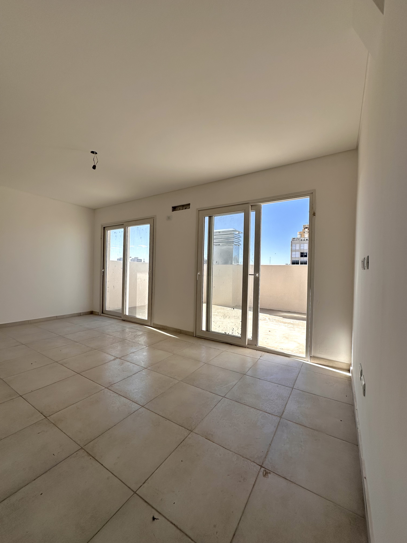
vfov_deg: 102.1
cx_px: 204
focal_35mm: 14
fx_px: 219
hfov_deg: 85.7
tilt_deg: +0.3
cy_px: 272
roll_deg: -1.0
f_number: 2.2
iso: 50
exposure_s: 1/1247
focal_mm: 2.22
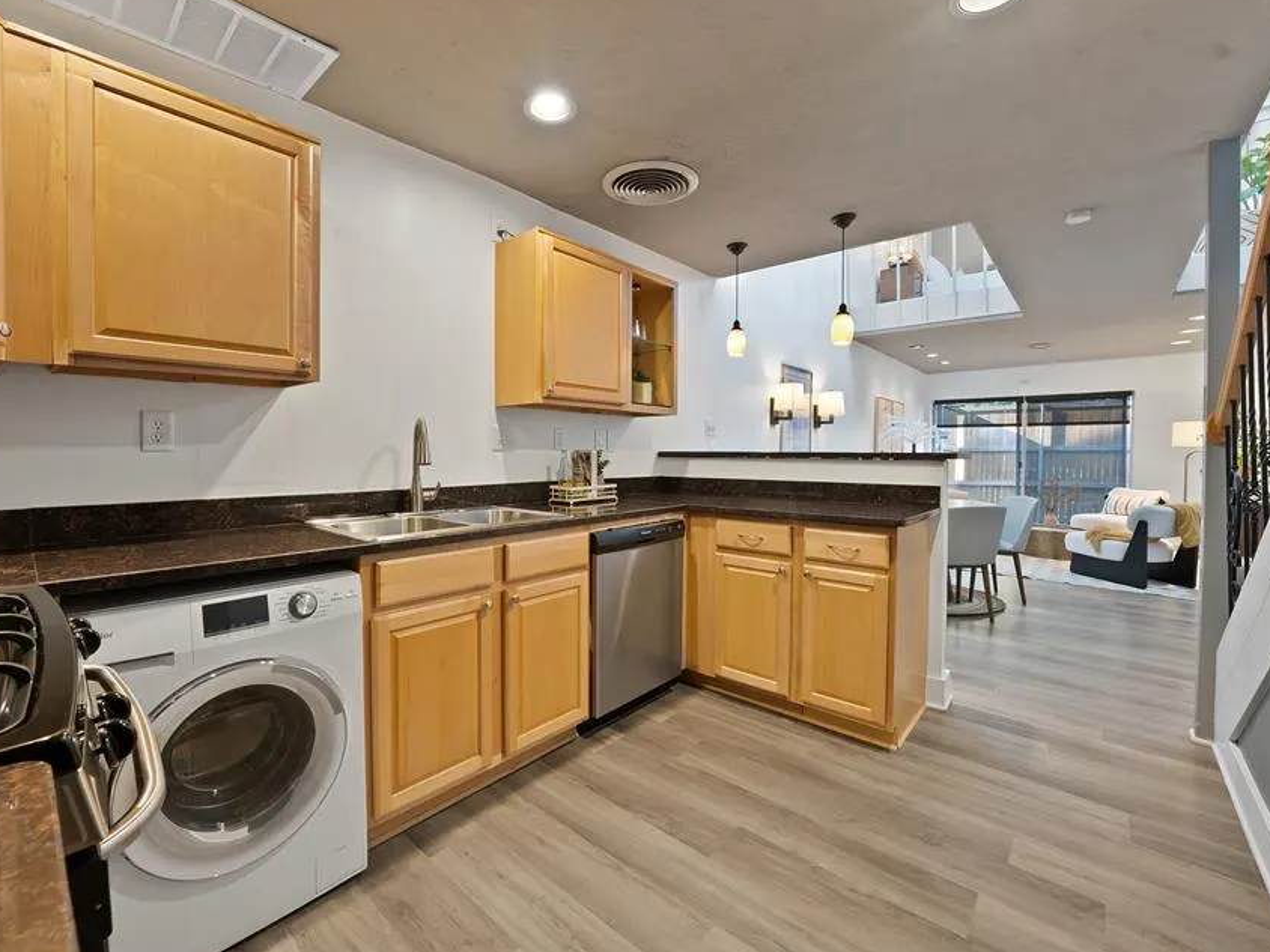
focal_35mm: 14
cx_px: 605
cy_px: 468
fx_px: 514
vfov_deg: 85.7
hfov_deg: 102.0
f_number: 9
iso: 640
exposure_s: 1/1.25
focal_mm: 12
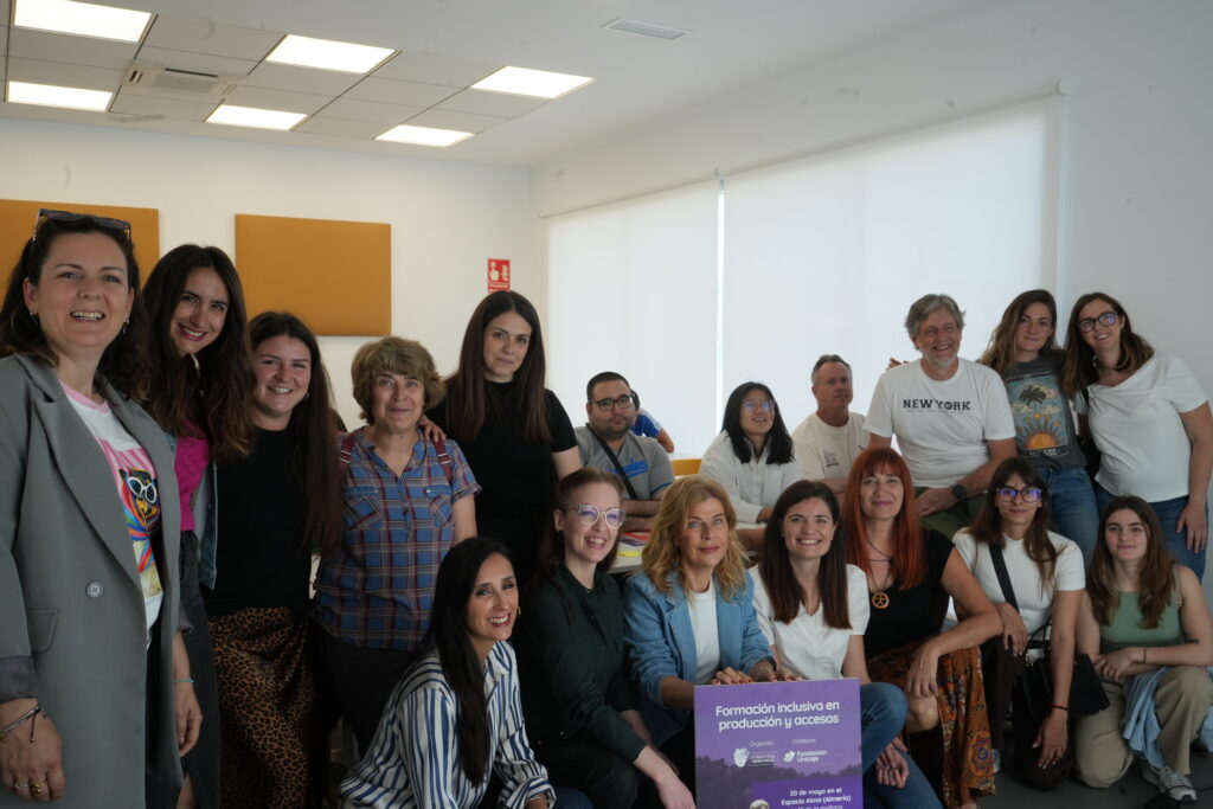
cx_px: 606
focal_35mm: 31
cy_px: 404
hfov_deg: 60.3
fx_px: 1045
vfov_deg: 42.3
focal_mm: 31
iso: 1000
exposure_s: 1/40
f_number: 14
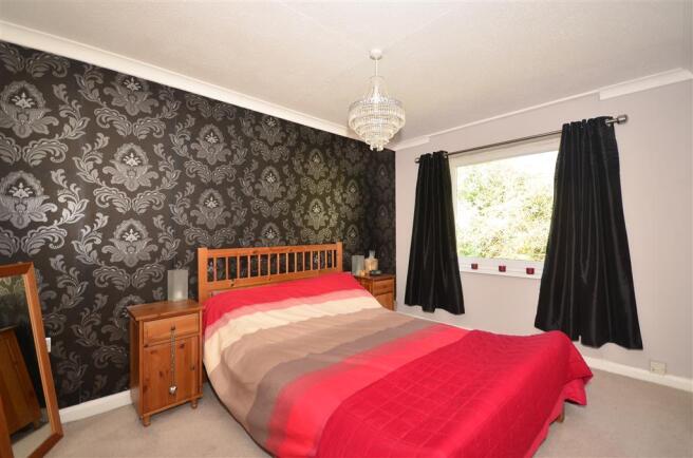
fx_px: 288
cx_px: 346
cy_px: 229
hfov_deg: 100.5
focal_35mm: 15
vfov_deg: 77.0
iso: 200
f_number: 5
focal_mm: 10
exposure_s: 1/40
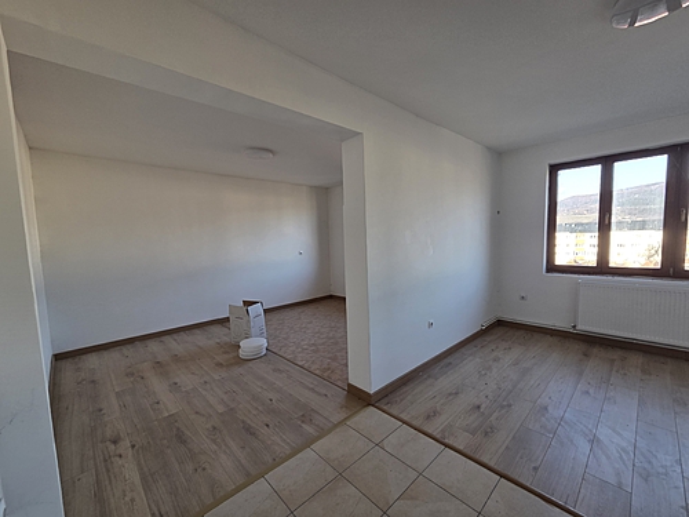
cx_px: 344
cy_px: 258
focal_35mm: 13
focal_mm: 2.2
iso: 64
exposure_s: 1/100
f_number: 2.2
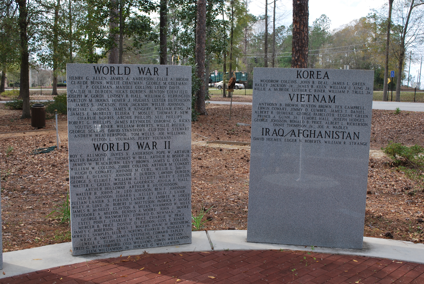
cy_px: 142
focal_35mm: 36
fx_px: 425
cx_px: 212
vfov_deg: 37.0
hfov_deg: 53.1
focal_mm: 24
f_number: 6.3
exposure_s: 1/160
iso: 100
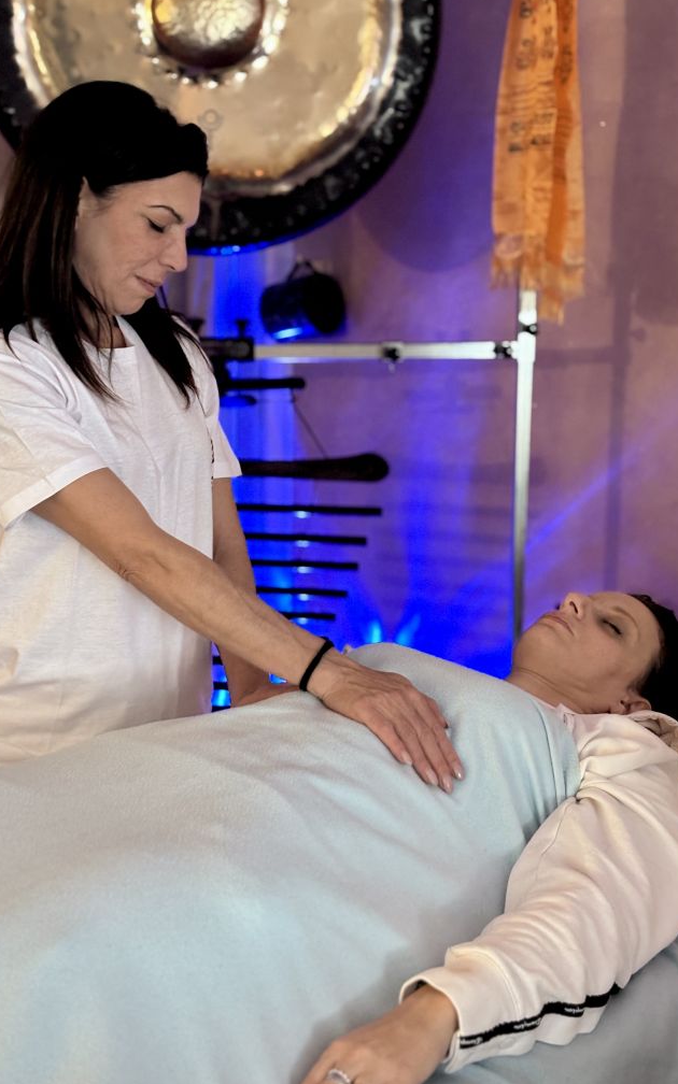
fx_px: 1656
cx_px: 314
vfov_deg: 36.3
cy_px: 537
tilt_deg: -12.1
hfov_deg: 23.1
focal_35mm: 56
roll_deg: -0.8
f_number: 1.6
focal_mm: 5.96
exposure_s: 1/17
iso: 640
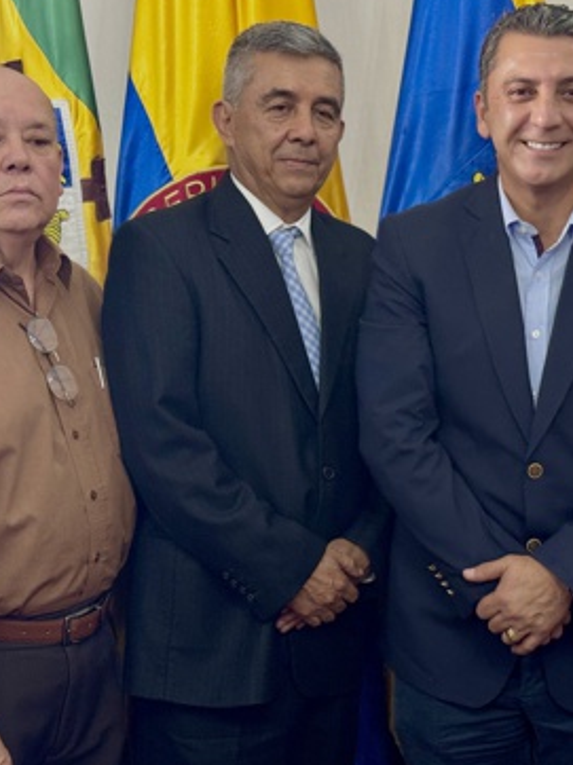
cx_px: 402
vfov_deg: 26.7
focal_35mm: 73
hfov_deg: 20.0
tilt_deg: -7.9
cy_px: 405
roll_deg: -0.1
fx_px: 1613
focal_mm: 6.76
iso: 250
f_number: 1.78
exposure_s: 1/40
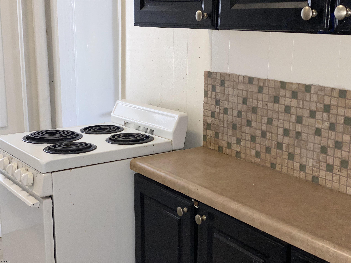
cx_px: 176
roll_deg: -1.3
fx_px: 527
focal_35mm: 52
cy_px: 132
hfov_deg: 36.8
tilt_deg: -11.7
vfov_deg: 28.0
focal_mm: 6
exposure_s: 1/60
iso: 50
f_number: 2
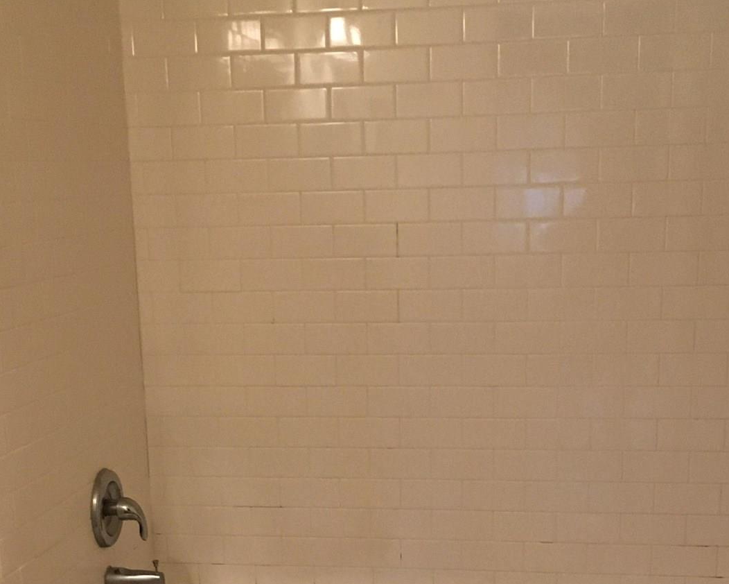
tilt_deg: -17.4
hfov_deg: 30.5
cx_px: 343
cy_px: 550
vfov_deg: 23.8
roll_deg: +2.2
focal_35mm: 62
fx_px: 1338
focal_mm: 4.15
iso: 200
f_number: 2.2
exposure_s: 1/24
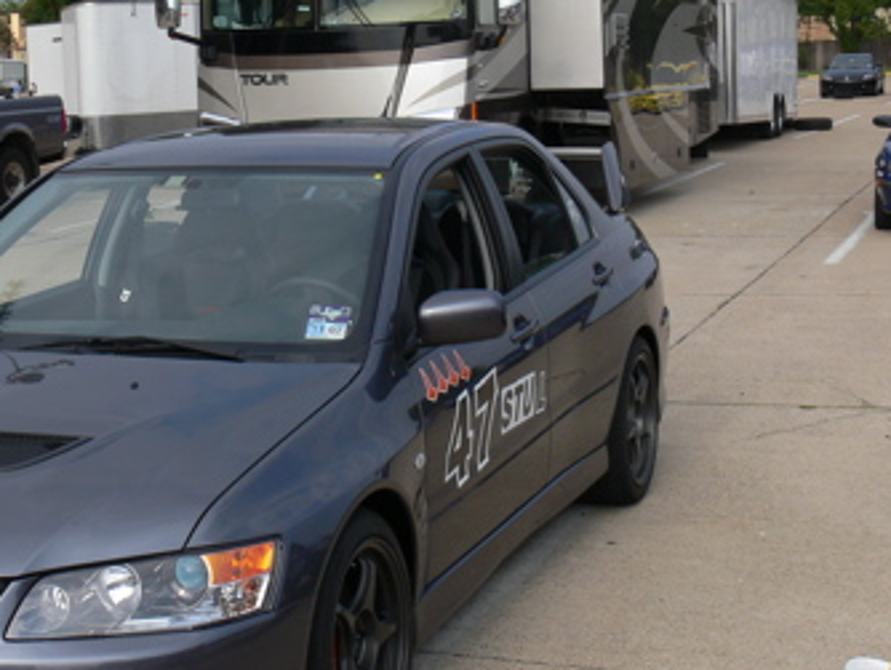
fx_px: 1726
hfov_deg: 28.6
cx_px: 232
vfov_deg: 21.9
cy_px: 240
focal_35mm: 67
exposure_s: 1/250
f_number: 5.6
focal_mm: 7.4
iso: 80
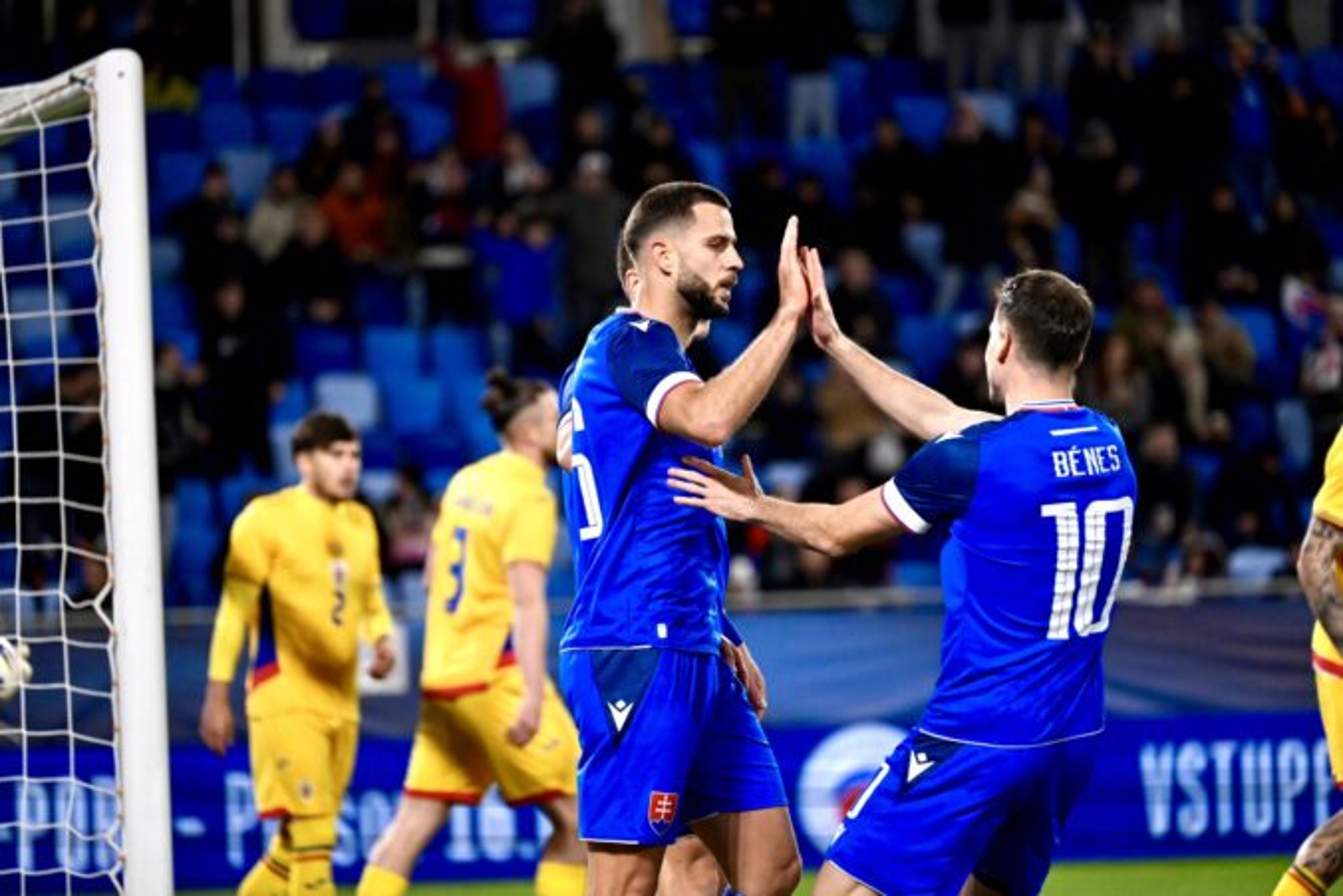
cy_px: 448
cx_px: 672
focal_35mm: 290
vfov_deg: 4.7
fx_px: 10820
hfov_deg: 7.1
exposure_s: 1/1250
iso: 4000
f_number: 5.3
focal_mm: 290
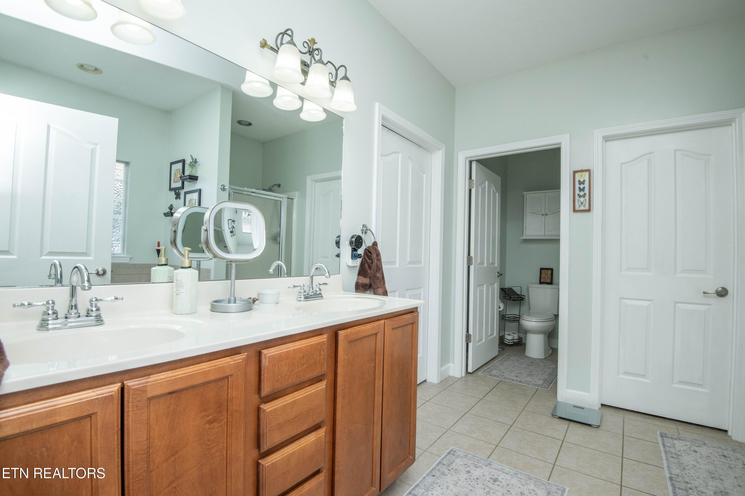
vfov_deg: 73.7
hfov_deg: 96.7
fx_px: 331
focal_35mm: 16
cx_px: 372
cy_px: 248
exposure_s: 1/250
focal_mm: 16
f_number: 9
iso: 500
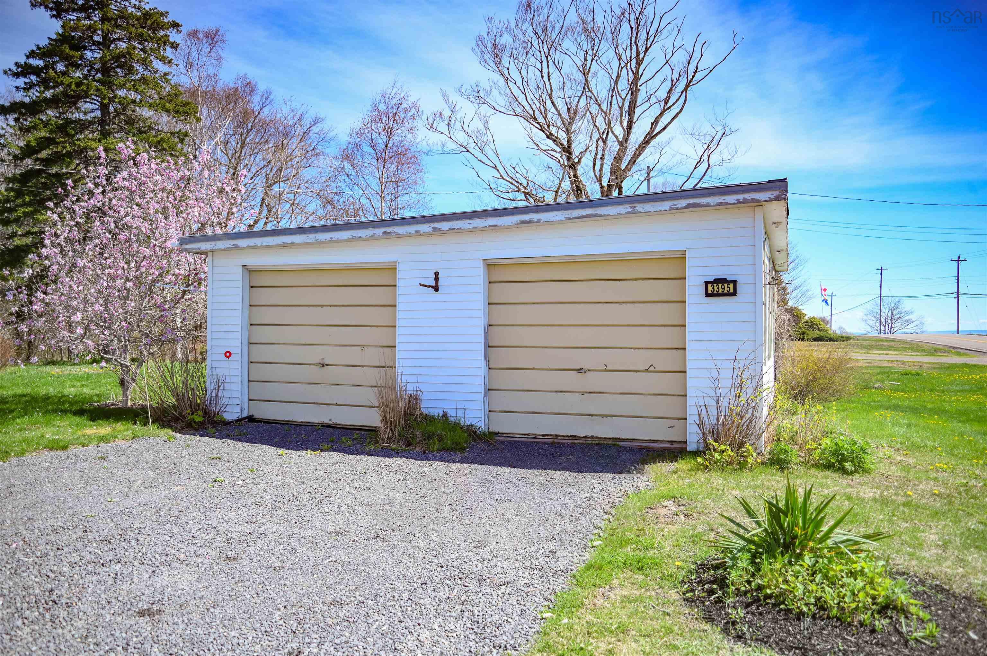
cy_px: 328
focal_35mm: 28
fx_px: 767
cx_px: 494
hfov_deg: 65.5
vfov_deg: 46.3
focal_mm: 28
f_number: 7.1
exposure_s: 1/500
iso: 100
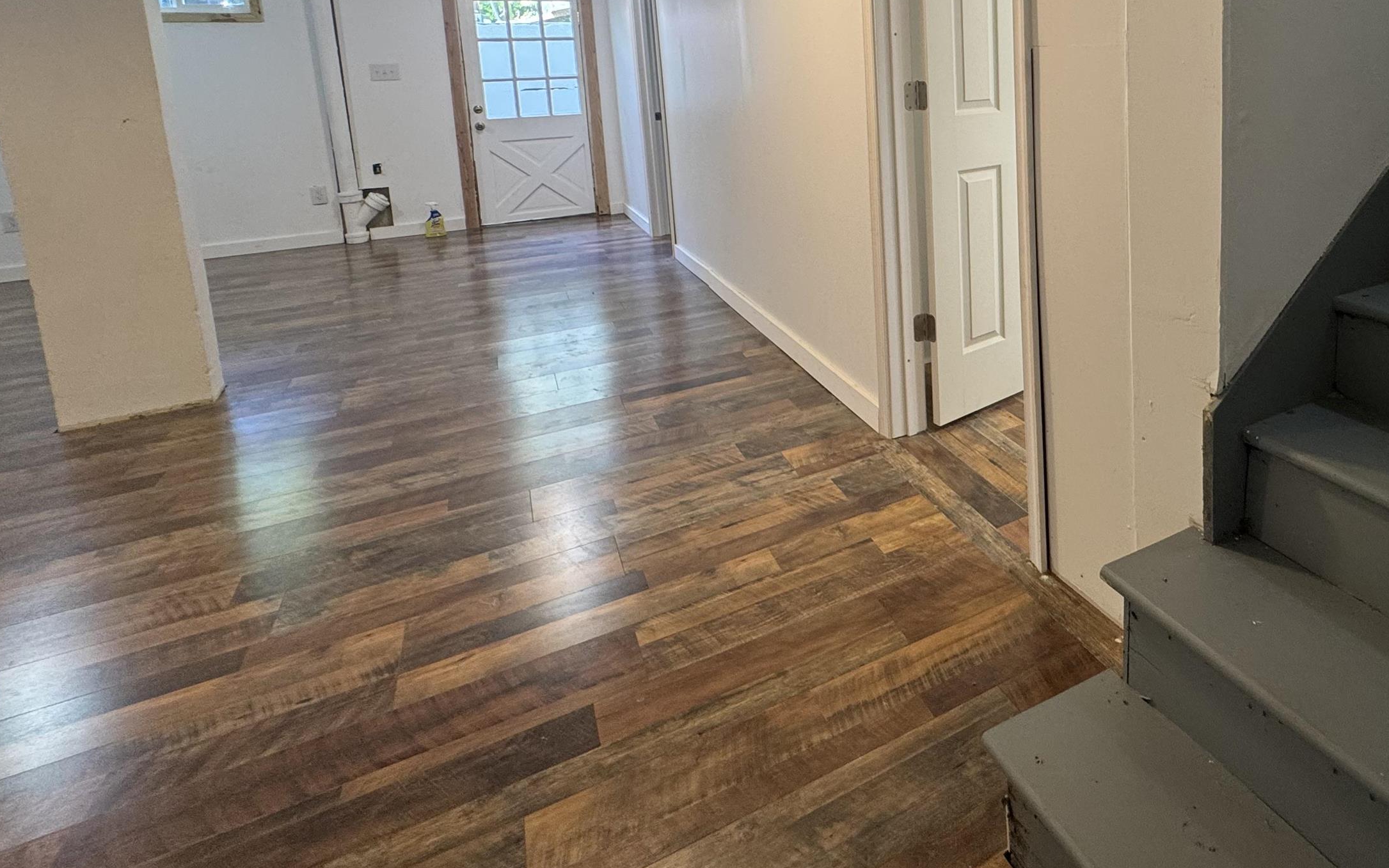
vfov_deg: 53.3
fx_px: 795
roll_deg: +2.1
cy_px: 166
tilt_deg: -7.5
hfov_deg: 78.8
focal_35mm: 21
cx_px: 956
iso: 160
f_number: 2.2
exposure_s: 1/60
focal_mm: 2.22
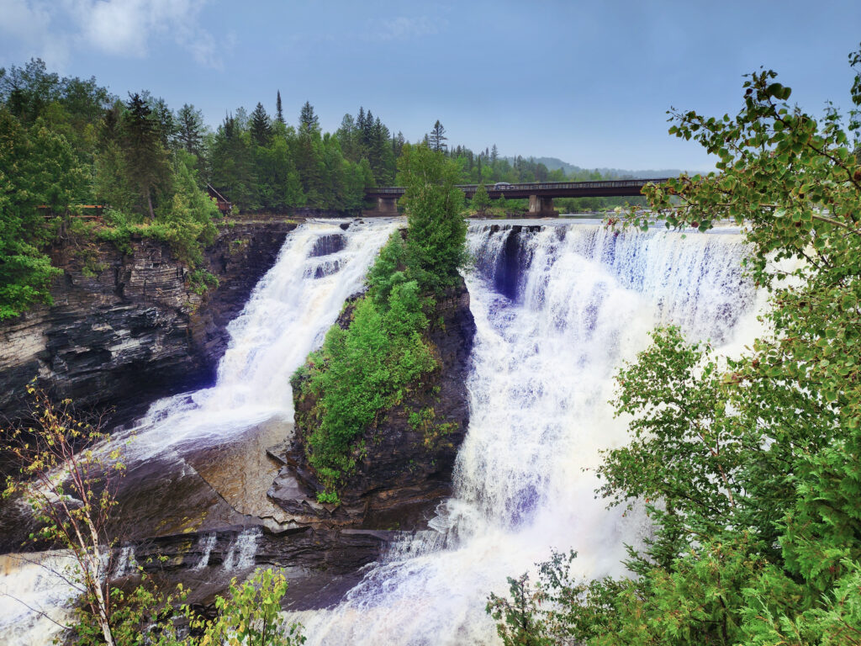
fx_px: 572
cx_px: 430
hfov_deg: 73.9
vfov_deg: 58.9
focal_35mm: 23
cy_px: 323
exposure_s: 1/182
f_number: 1.8
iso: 12
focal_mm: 6.4
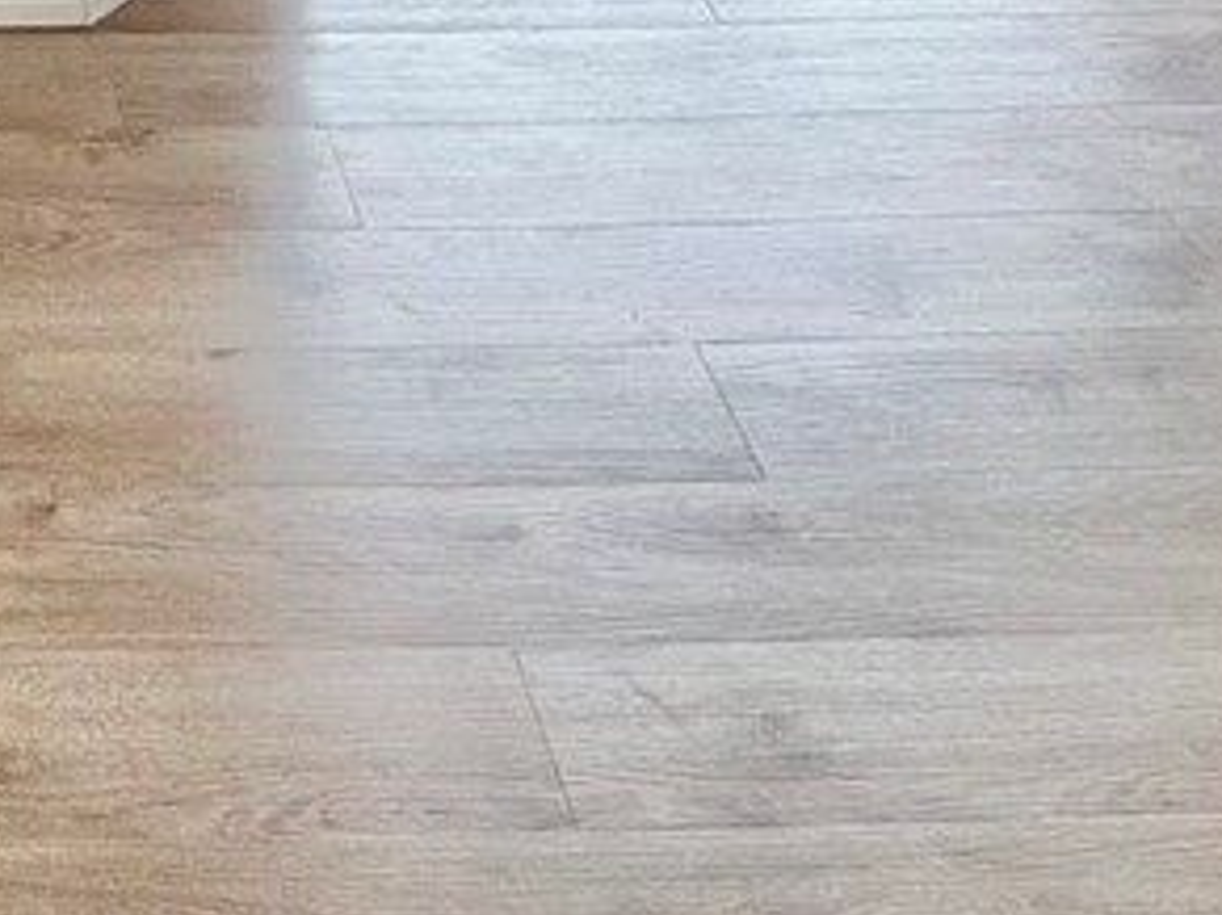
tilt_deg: -0.2
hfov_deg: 23.6
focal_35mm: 77
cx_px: -160
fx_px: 2717
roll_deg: -0.5
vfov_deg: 12.9
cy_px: -1456
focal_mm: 2.22
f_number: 2.2
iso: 100
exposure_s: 1/120
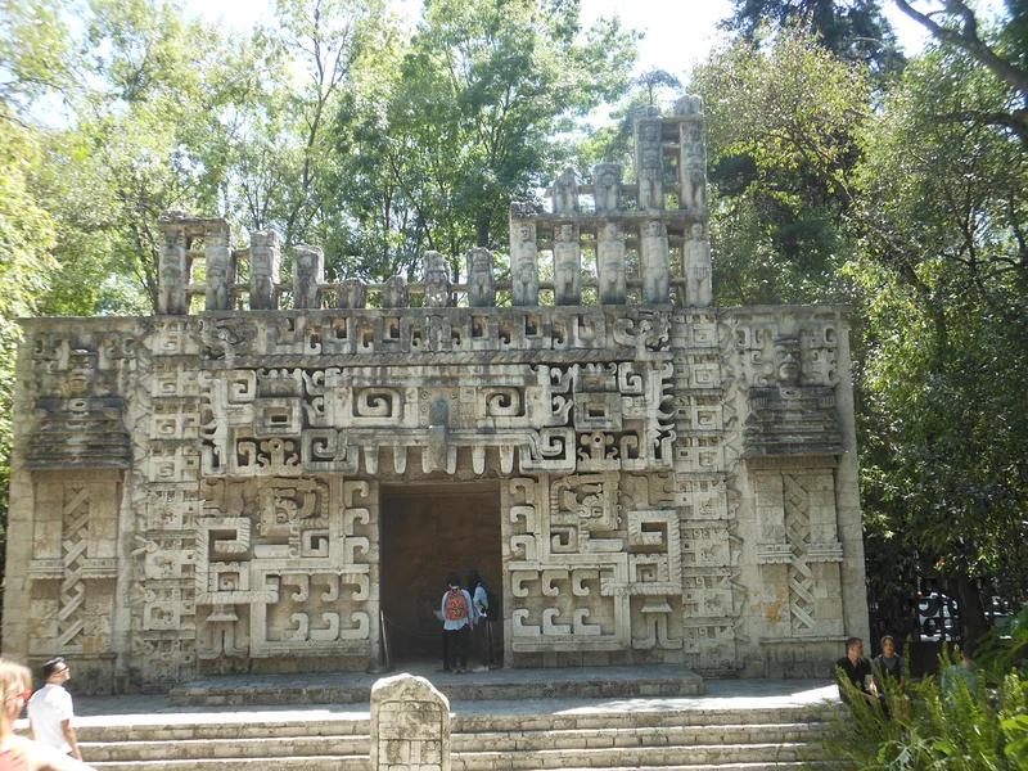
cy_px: 386
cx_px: 514
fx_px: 1128
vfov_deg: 37.7
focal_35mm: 38
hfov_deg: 49.0
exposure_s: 1/100
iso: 80
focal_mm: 6.8
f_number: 3.6
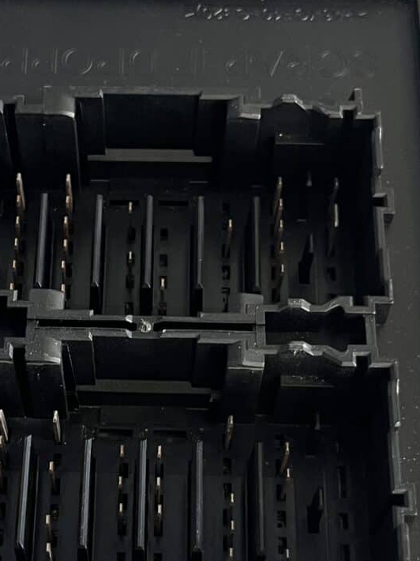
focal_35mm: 75
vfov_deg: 25.8
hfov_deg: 19.5
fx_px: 1214
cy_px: 377
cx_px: 103
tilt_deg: -65.4
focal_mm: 5.1
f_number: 1.6
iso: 160
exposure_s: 1/60
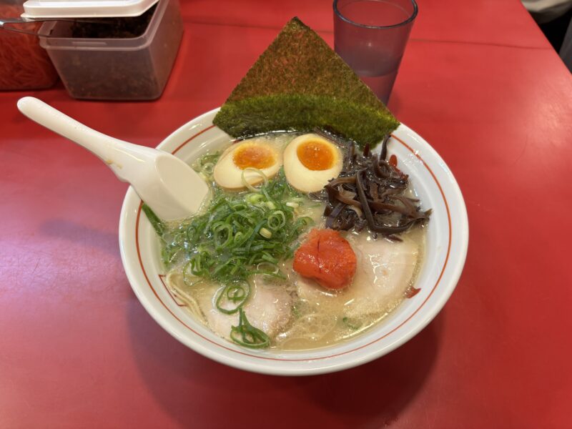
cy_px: 214
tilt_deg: -52.1
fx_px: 430
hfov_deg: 67.3
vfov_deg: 53.1
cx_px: 286
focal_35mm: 26
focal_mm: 5.96
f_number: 1.6
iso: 80
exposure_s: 1/100
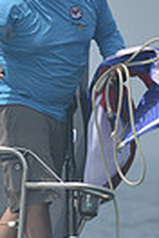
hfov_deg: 0.9
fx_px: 9910
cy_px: 292
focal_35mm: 1496
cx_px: 108
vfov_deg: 1.4
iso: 280
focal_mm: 340
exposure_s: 1/1000
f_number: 10
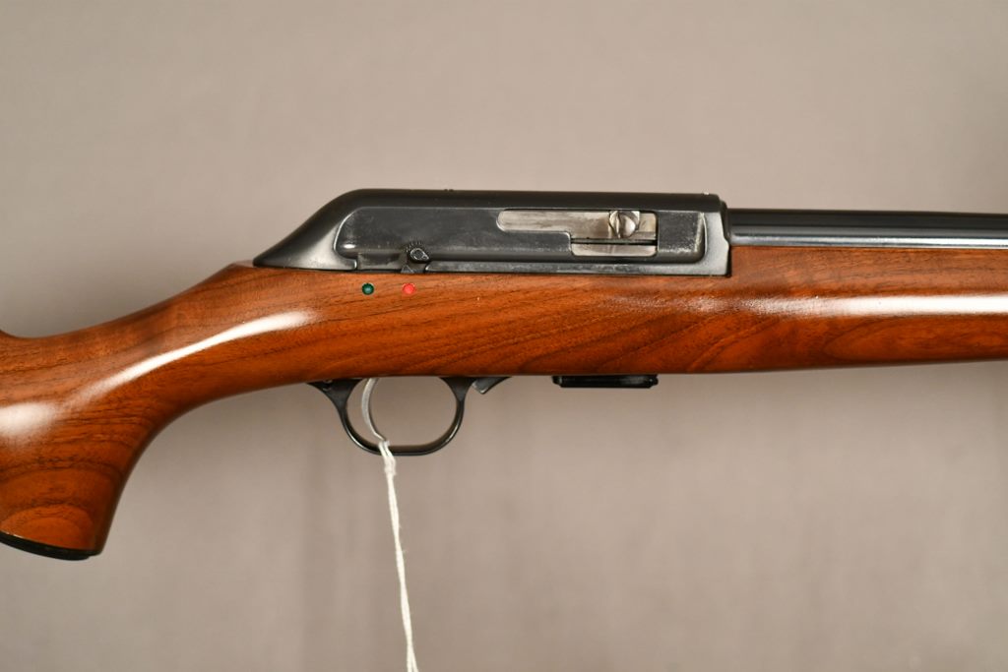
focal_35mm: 90
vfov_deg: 15.2
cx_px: 504
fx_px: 2520
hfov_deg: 22.6
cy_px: 336
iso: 2200
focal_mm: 60
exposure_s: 1/250
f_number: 3.2
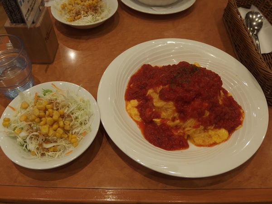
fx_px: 251
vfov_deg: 44.2
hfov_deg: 56.8
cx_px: 136
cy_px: 102
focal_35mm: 32
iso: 100
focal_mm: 5.6
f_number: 2.2
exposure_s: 1/125
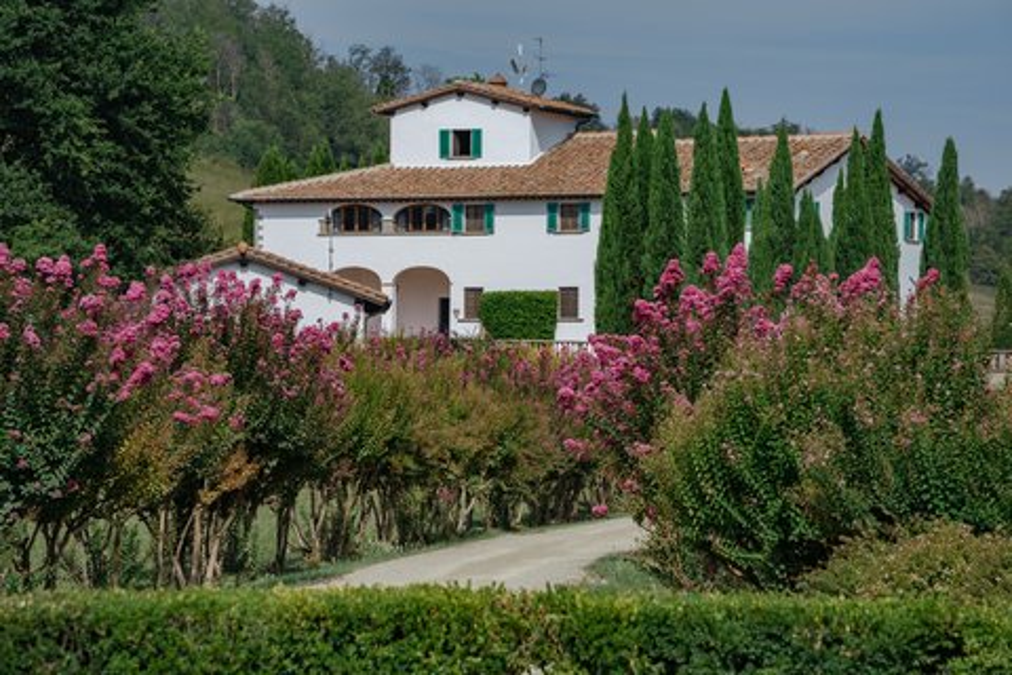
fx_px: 5397
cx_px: 506
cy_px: 338
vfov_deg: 7.2
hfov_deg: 10.7
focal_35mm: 192
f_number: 11
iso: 100
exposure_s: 1/160
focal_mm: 192
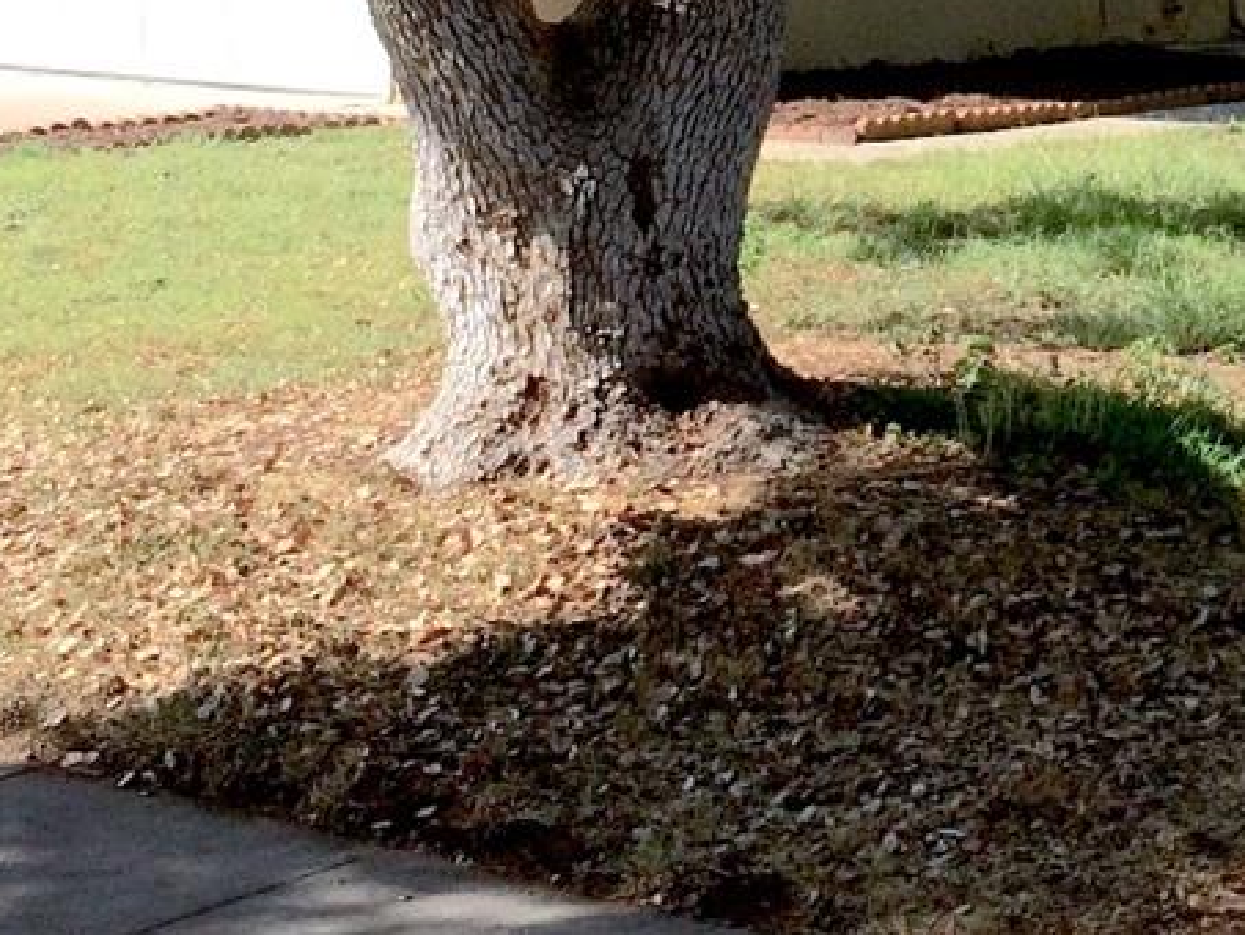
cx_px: 1336
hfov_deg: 19.6
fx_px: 3454
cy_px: -154
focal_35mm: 96
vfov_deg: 14.9
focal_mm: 4.15
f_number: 2.2
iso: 32
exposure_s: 1/1520
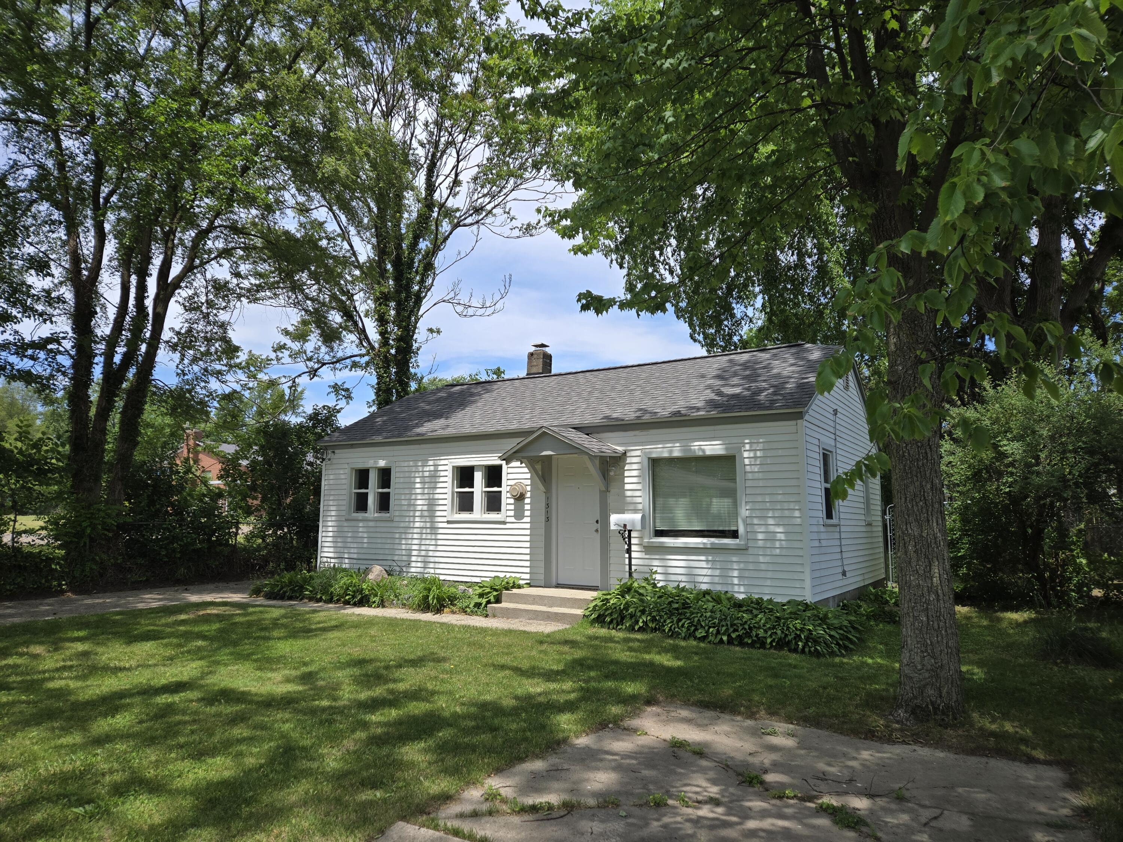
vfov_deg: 58.9
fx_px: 746
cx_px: 562
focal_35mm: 23
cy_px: 421
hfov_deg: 73.9
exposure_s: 1/1571
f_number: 1.8
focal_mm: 5.4
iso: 25
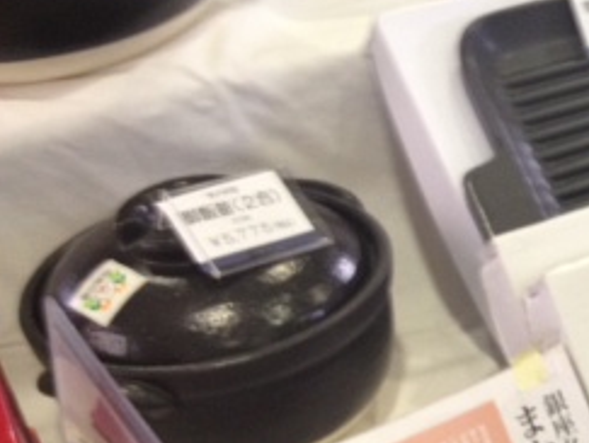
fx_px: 1568
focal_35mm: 92
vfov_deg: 16.1
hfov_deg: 19.6
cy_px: 274
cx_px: 773
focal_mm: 4.28
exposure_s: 1/20
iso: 125
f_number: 2.4
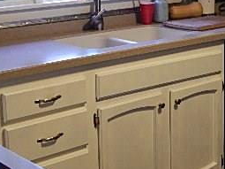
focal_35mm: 88
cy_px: 39
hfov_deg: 22.0
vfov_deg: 16.7
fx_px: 572
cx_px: 173
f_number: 3.3
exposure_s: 1/30
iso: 400
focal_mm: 6.1
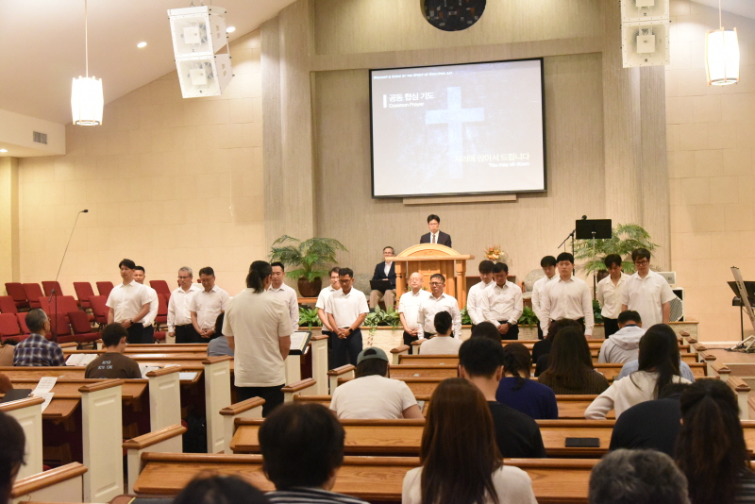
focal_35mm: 48
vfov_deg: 28.1
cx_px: 378
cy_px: 252
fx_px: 1007
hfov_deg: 41.1
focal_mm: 48
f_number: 5
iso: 12800
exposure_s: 1/100
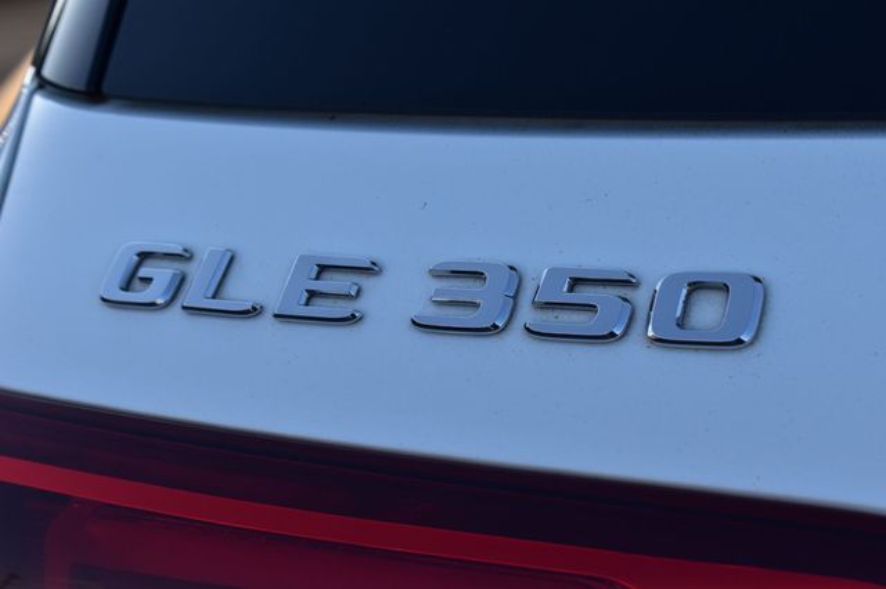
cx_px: 443
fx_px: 2029
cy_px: 294
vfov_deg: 16.5
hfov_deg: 24.6
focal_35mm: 82
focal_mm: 55
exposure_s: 1/320
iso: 400
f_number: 10
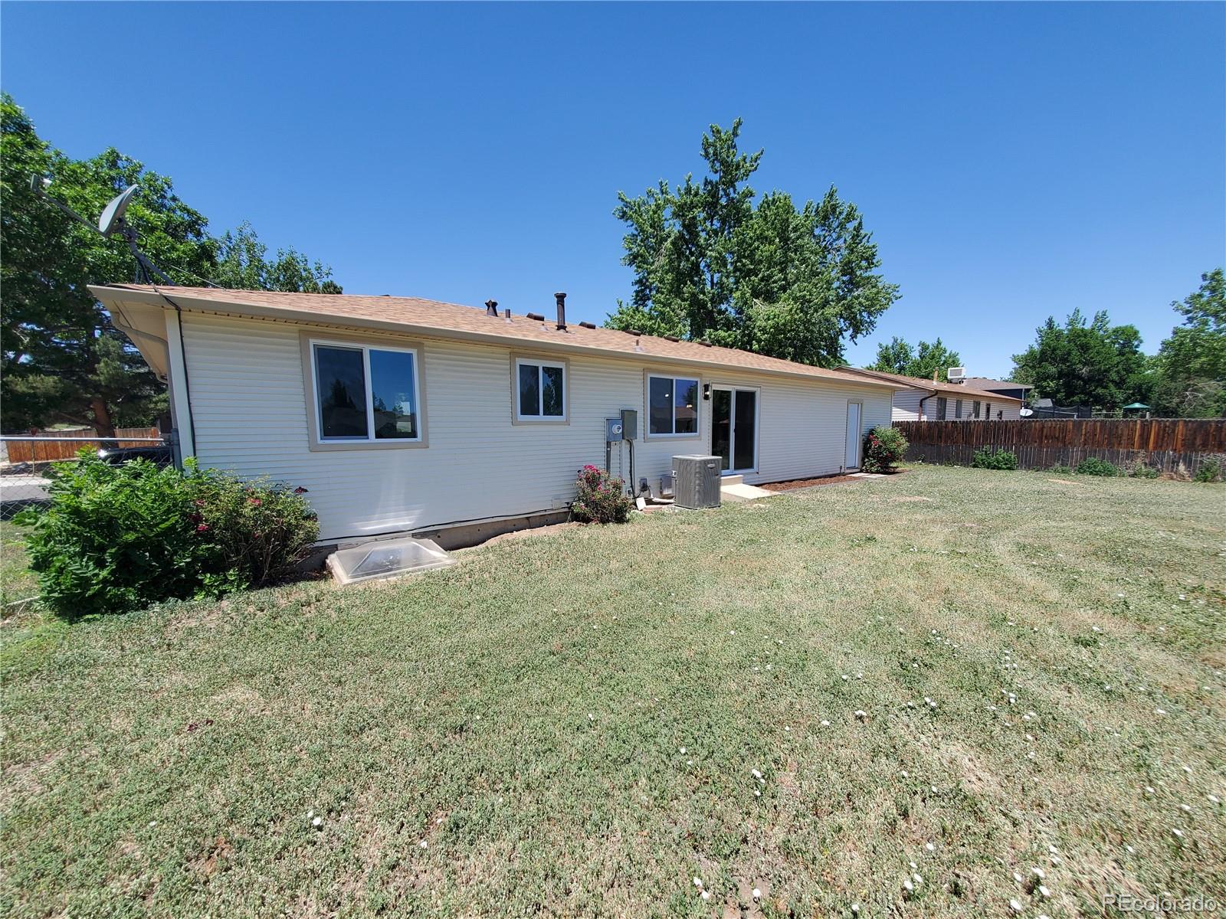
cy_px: 460
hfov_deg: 106.2
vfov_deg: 89.9
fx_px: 460
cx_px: 613
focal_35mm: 13
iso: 50
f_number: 2.2
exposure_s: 1/662
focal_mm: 1.8
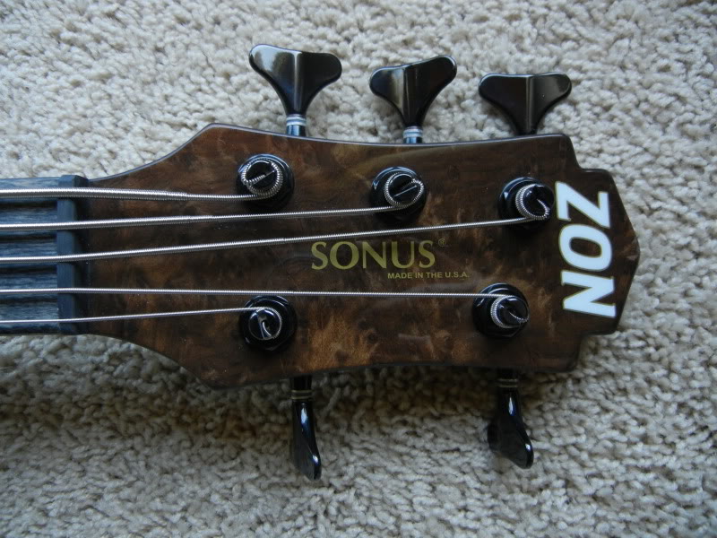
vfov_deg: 46.8
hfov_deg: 60.0
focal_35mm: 30
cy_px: 269
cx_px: 358
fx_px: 621
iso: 366
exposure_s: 1/30
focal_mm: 5.4
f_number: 3.5
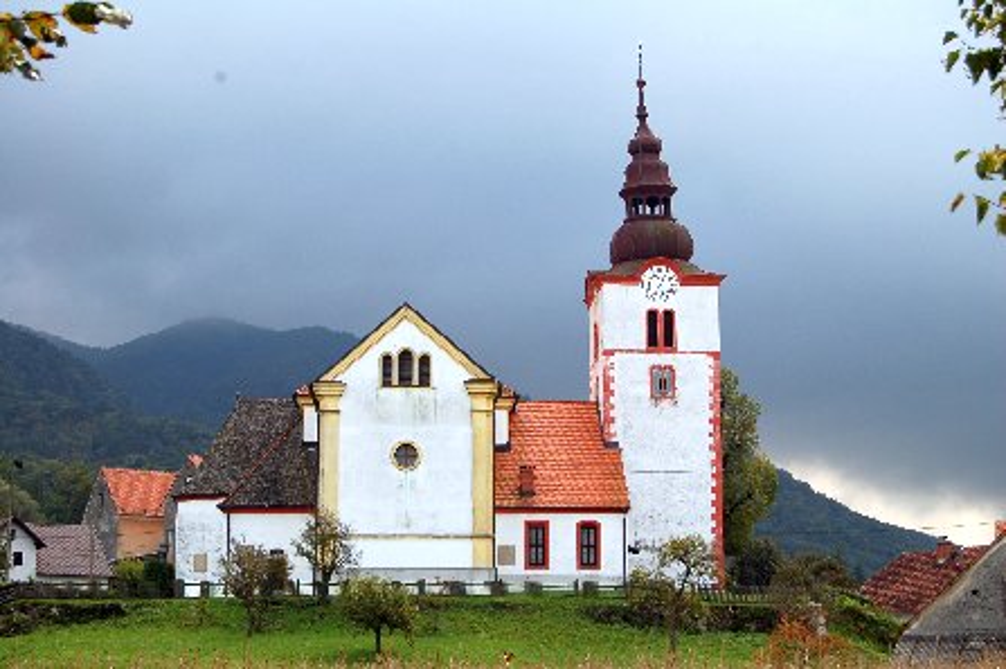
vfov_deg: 18.1
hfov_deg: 27.0
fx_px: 2094
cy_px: 334
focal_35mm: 75
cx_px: 503
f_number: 8
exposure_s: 1/250
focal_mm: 50
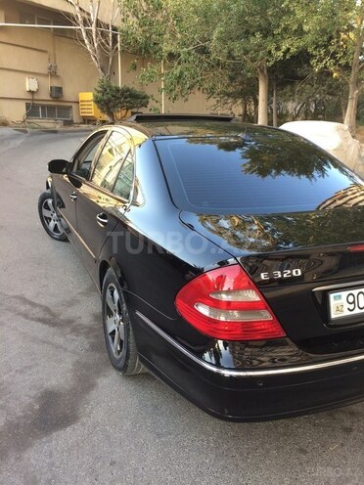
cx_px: 182
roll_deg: -1.8
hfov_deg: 48.2
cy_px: 242
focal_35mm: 29
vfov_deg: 61.7
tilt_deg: -17.0
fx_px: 407
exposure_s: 1/50
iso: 40
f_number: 2.2
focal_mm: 4.15
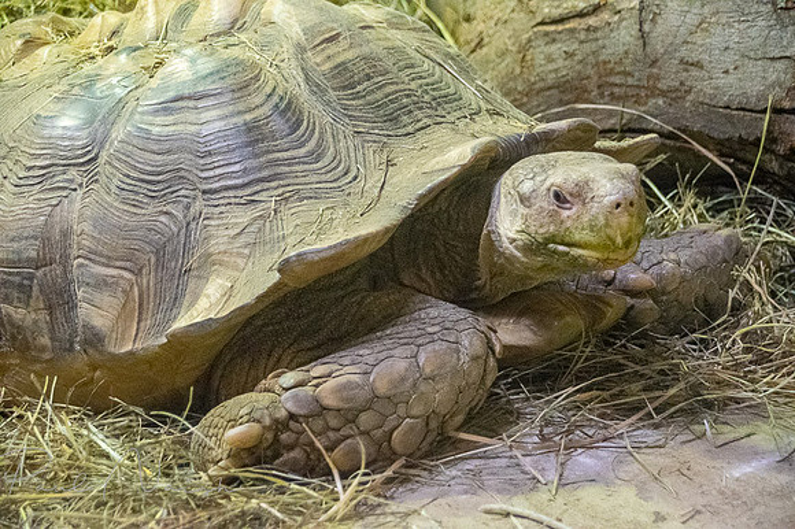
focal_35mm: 112
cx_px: 398
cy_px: 264
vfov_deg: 12.2
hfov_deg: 18.2
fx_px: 2483
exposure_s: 1/100
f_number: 5.6
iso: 10000
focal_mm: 75
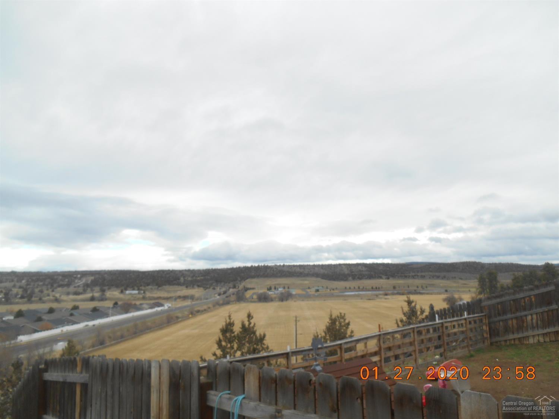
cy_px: 210
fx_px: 420
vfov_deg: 53.0
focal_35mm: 26
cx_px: 280
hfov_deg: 67.3
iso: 80
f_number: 3.4
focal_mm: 4.7
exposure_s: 1/250
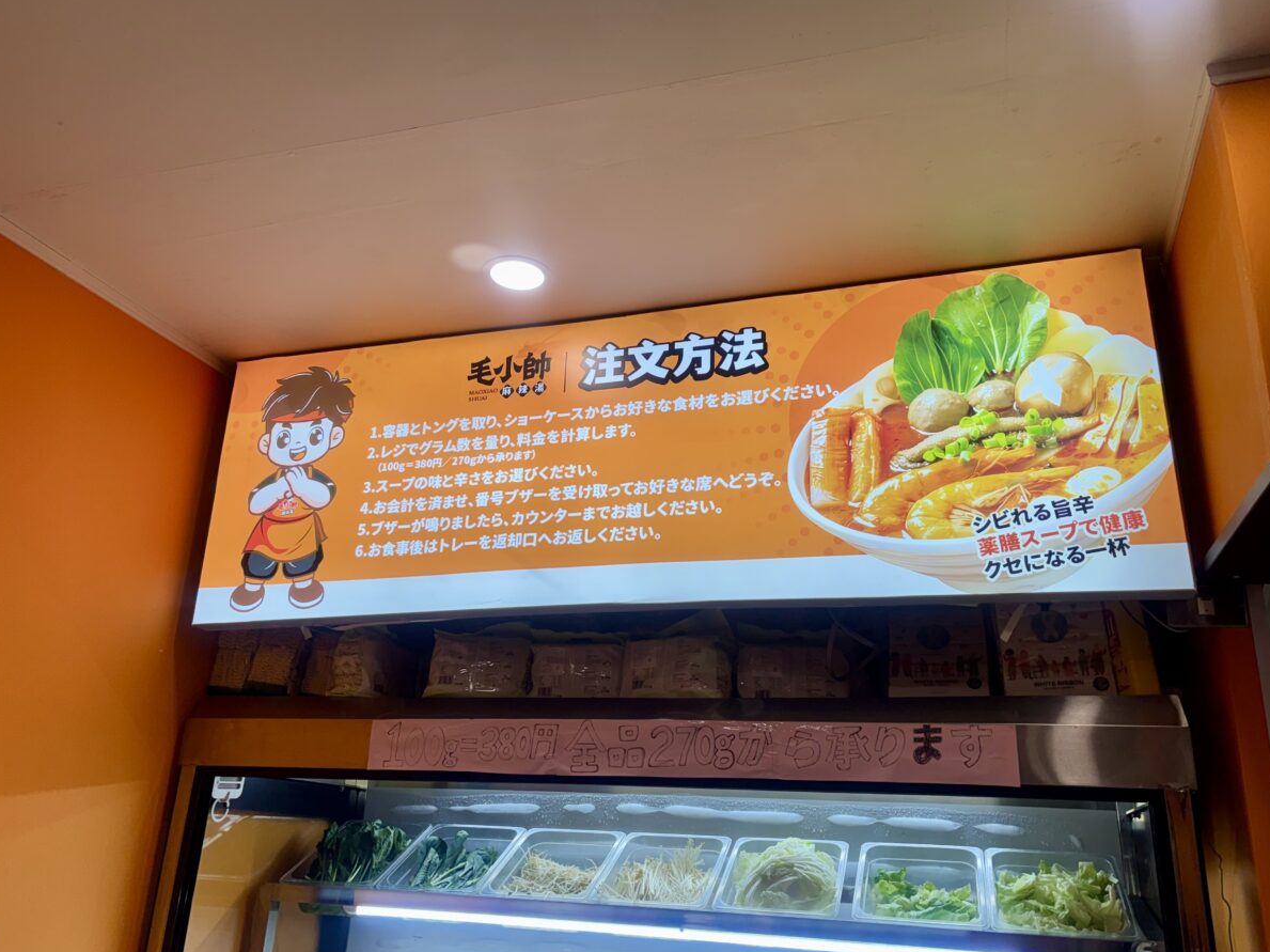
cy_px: 466
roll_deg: -1.9
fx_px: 1027
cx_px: 620
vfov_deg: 49.7
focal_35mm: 28
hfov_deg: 63.5
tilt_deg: +20.6
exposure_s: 1/120
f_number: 1.6
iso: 32
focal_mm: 5.96
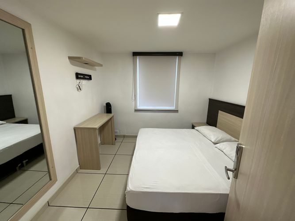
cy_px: 110
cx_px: 148
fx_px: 119
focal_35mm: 14
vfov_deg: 85.7
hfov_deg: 102.1
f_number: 2.2
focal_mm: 2.22
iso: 250
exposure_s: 1/60
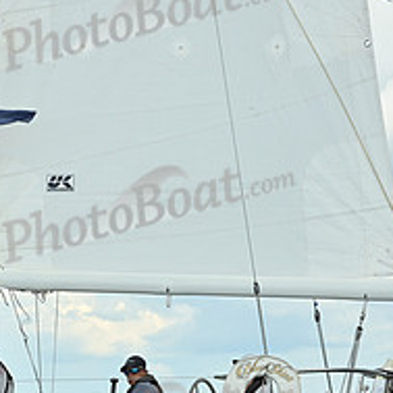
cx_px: -104
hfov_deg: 7.7
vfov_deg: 7.8
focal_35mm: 224
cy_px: 346
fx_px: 2877
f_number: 6.3
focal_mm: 86
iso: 250
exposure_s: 1/800
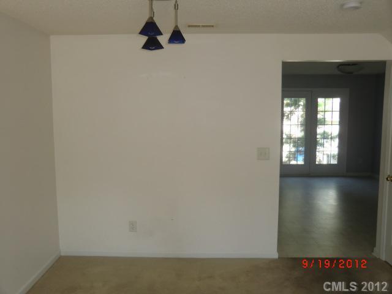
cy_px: 147
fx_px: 328
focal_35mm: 29
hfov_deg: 61.7
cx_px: 196
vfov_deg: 48.2
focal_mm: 5.2
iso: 64
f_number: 3.5
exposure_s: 1/60
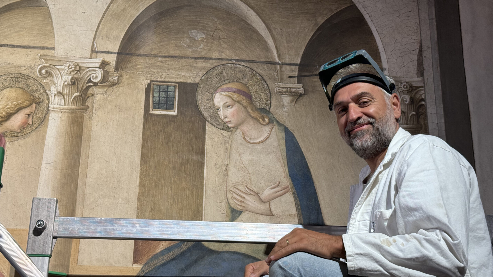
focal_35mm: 53
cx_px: 245
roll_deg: -0.4
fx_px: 693
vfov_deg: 22.6
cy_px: 143
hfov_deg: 39.2
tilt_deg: +20.4
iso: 100
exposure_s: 1/100
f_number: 1.78
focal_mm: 6.76
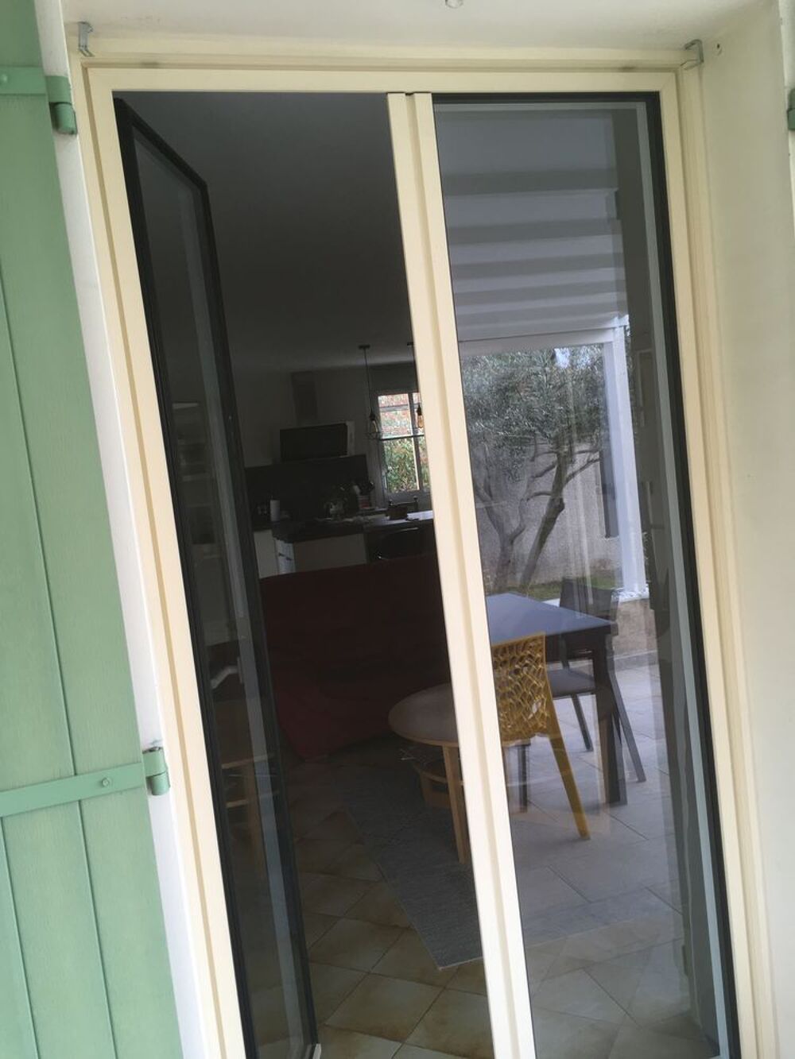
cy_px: 530
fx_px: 888
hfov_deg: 48.2
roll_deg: +7.5
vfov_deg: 61.7
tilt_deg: -5.9
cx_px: 398
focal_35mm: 29
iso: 40
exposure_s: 1/100
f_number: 2.2
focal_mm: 4.15
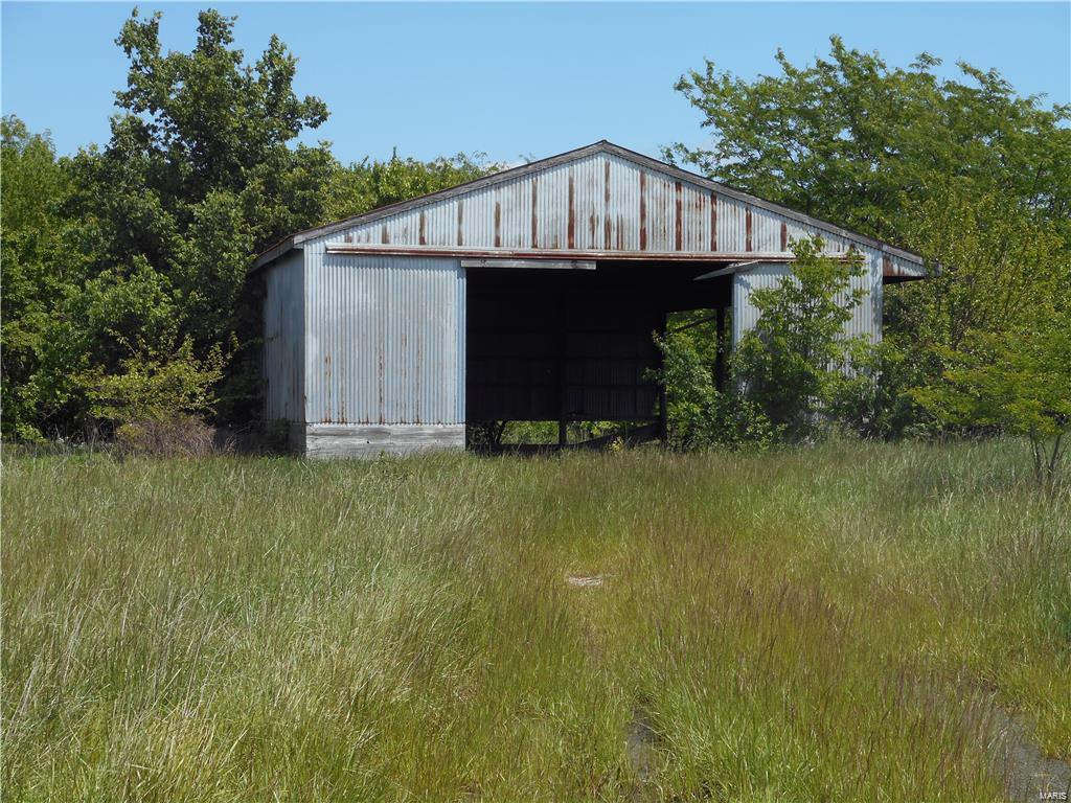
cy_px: 402
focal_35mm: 77
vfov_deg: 19.1
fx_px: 2382
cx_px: 536
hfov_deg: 25.3
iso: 80
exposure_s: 1/320
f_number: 5.5
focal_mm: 13.8
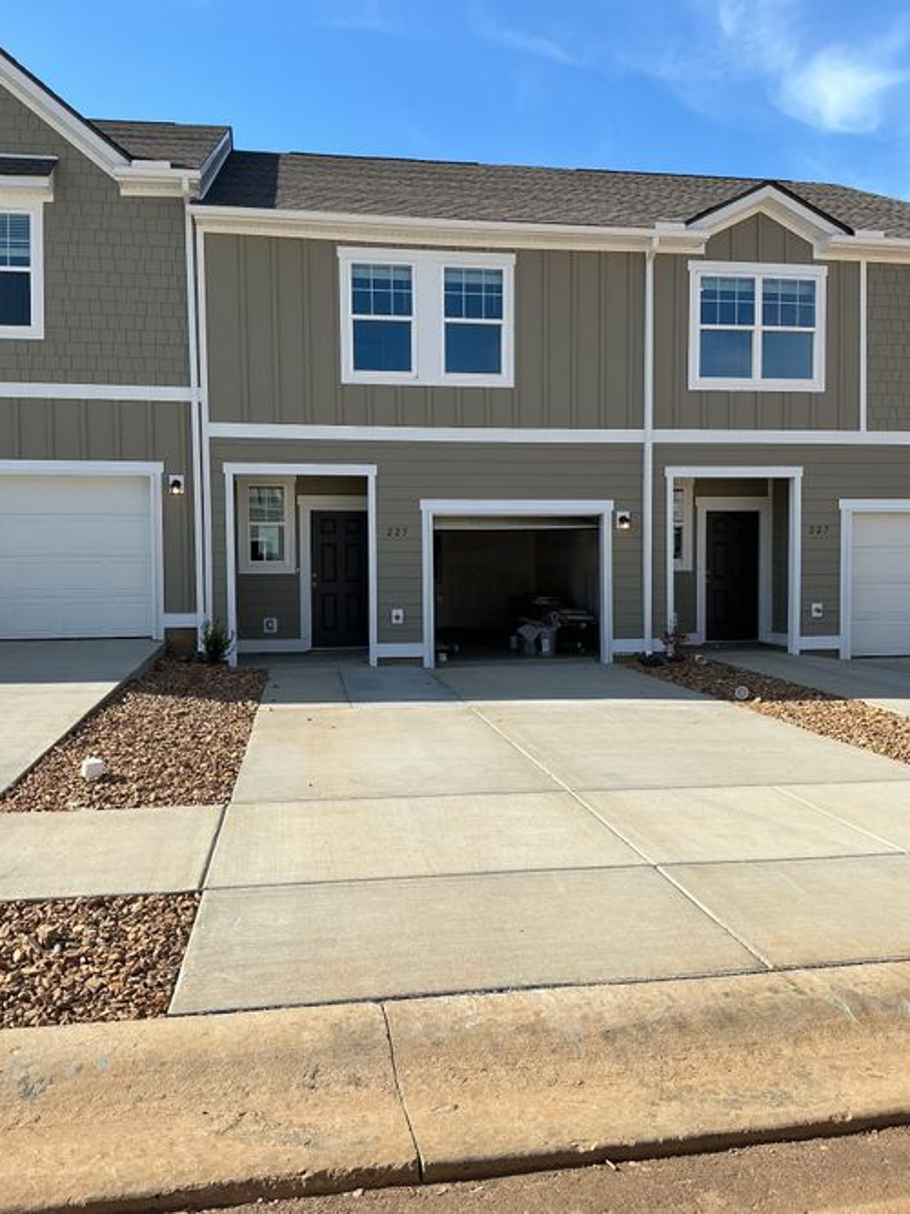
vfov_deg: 61.7
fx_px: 1017
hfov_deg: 48.2
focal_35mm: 29
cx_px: 455
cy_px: 607
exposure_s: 1/1730
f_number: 1.8
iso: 25
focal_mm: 3
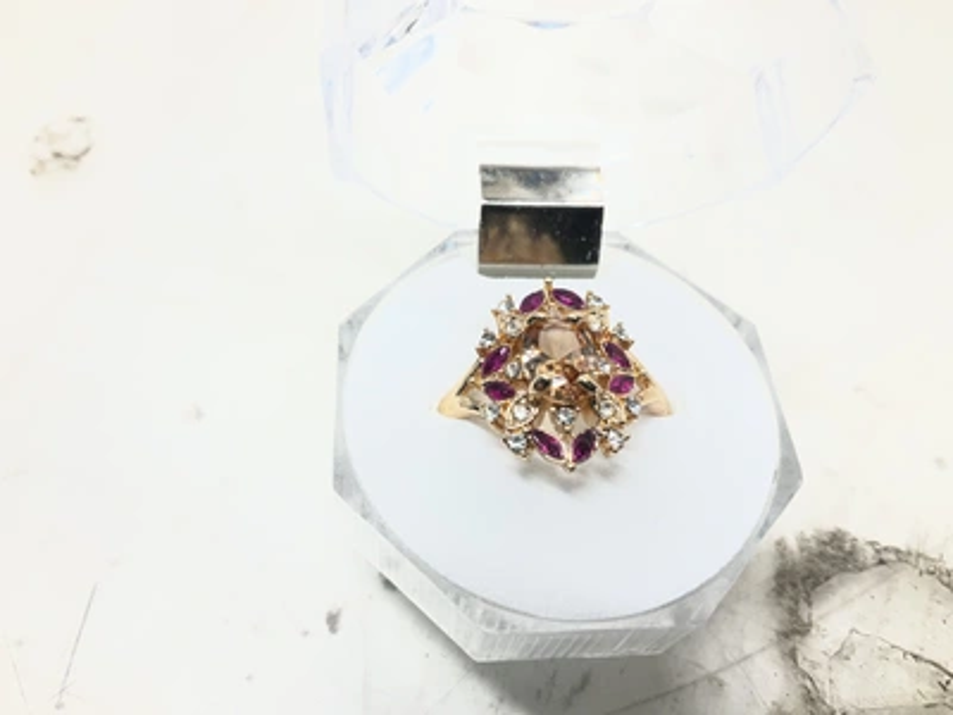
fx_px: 798
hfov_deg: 61.7
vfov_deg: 48.2
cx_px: 476
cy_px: 358
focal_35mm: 29
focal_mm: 3
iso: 25
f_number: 1.8
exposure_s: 1/120
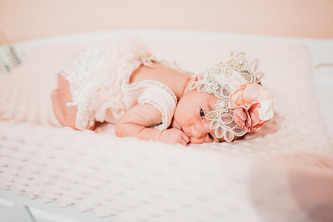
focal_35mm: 24
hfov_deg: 73.7
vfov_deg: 53.2
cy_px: 111
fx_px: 222
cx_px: 166
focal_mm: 24
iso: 1600
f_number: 1.8
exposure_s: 1/160
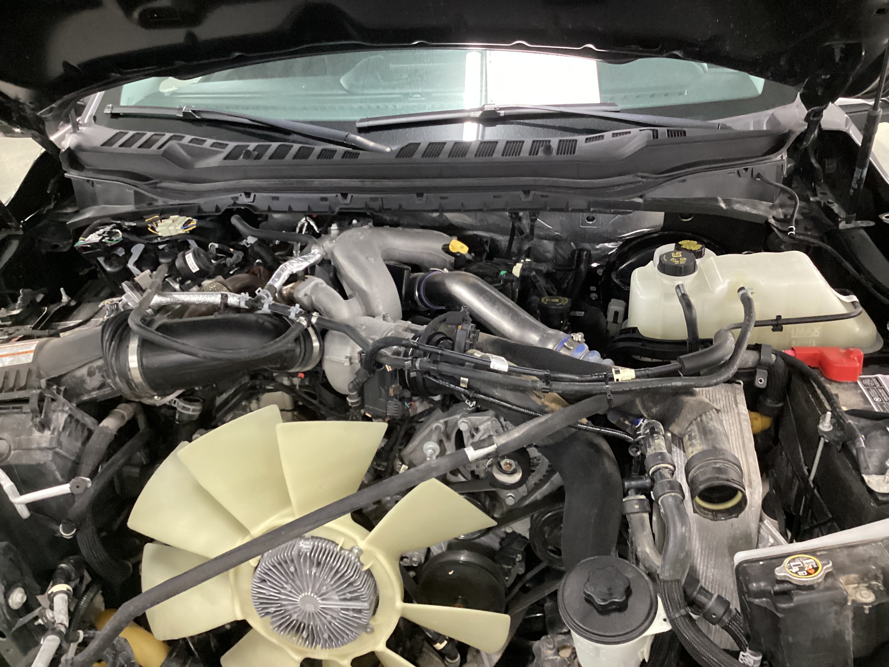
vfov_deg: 45.4
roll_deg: +3.8
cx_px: 444
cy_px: 334
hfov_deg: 58.4
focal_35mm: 31
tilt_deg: -29.8
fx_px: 796
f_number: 2.4
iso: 500
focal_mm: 3.3
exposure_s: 1/25
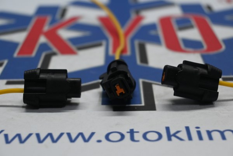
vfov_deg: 18.2
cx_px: 116
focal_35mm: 75
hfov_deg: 27.0
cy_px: 78
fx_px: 485
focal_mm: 50
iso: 1000
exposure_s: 1/80
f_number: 6.3
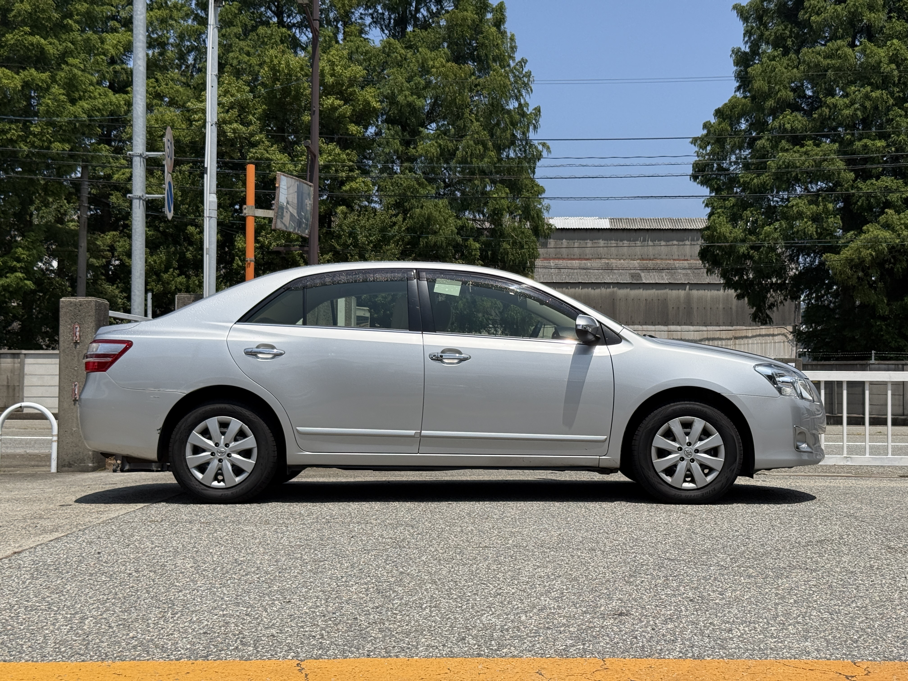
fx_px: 1259
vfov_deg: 30.3
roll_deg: -0.7
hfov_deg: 39.7
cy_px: 340
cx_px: 454
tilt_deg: +2.1
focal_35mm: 48
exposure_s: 1/9901
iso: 100
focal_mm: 6.76
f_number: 1.78
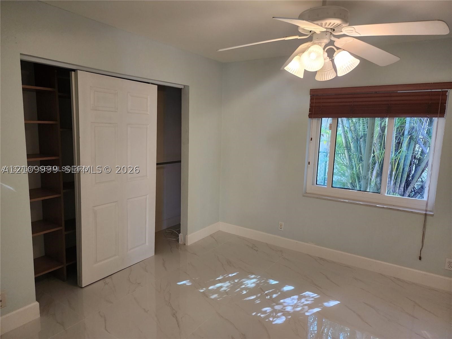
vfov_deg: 58.9
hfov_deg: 73.9
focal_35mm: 23
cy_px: 170
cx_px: 226
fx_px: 300
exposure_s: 1/120
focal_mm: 6.4
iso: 400
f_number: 1.8
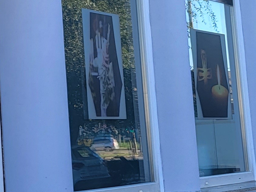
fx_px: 909
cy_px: 18
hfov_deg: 14.9
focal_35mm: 123
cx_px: -121
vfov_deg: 12.0
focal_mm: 5.4
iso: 40
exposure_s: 1/484
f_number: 1.8
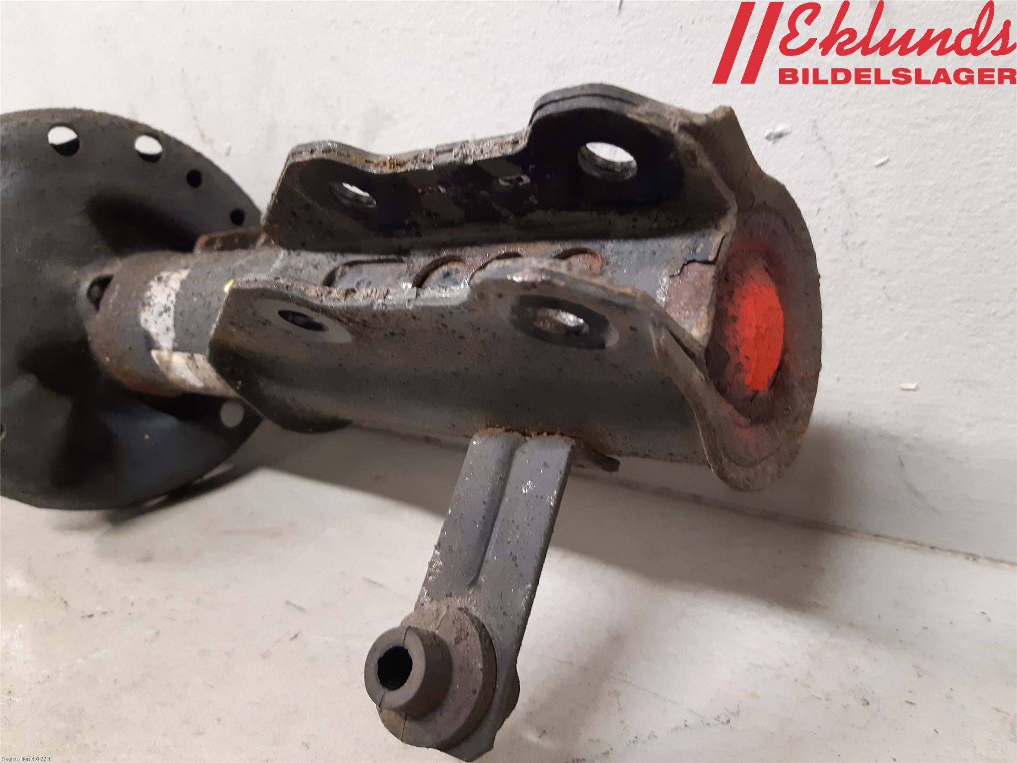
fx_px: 764
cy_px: 382
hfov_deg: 67.3
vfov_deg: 53.1
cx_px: 508
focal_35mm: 26
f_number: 1.7
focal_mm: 3.93
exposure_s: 1/33
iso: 250
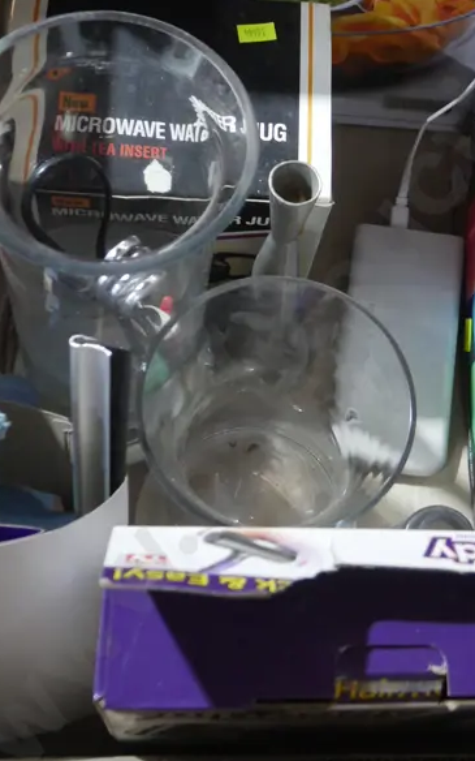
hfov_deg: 24.4
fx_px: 1077
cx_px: 400
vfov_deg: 38.2
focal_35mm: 52
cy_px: 227
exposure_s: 1/60
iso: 2000
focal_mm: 14
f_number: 3.5
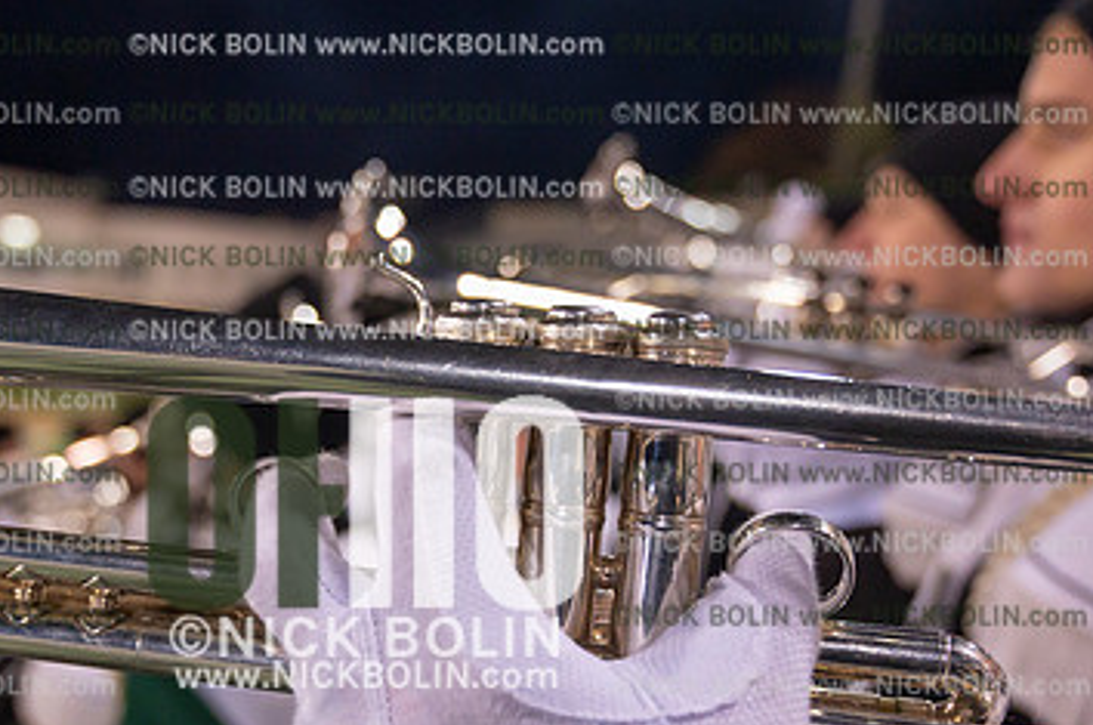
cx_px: 364
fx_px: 1516
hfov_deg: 39.2
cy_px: 543
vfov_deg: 26.6
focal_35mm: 50
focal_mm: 30.5
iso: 3200
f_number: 4
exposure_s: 1/640
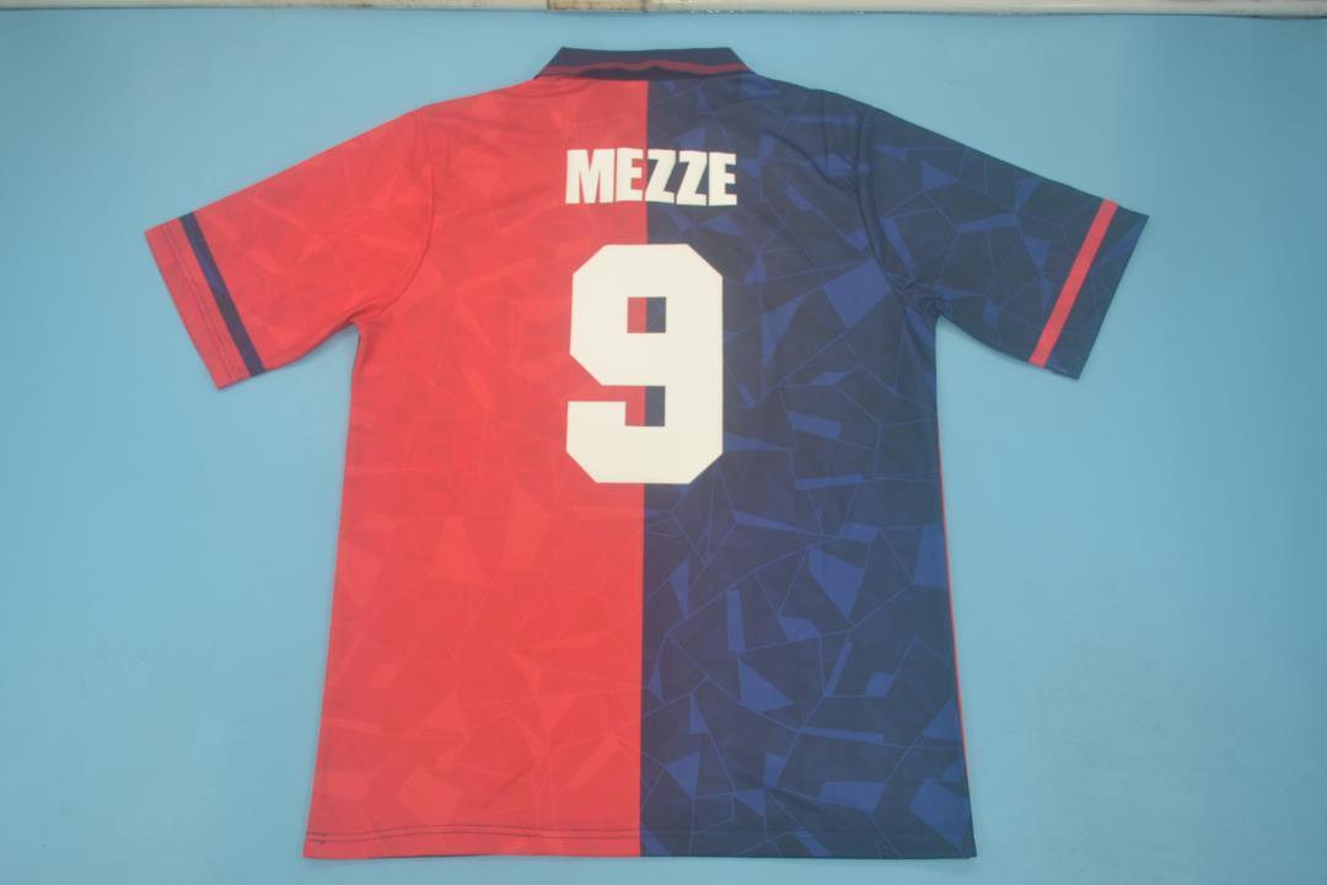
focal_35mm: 33
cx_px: 664
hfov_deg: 57.2
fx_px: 1216
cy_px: 442
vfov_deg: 40.0
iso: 200
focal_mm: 22
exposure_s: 1/100
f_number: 4
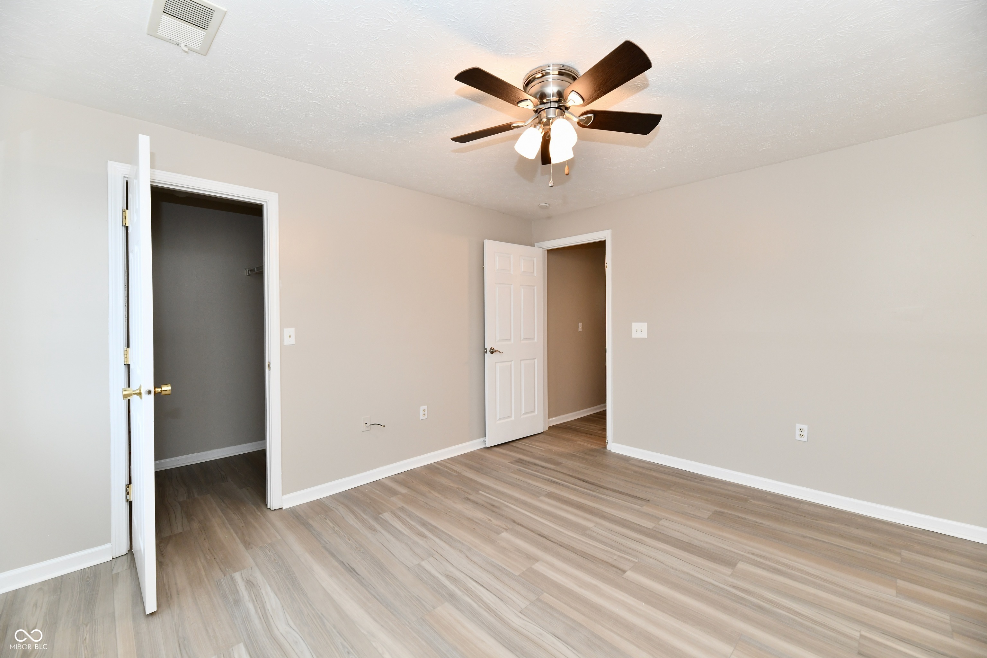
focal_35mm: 14
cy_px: 329
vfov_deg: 81.2
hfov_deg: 104.3
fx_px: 384
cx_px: 494
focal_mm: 14
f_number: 6.3
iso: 640
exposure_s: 1/60
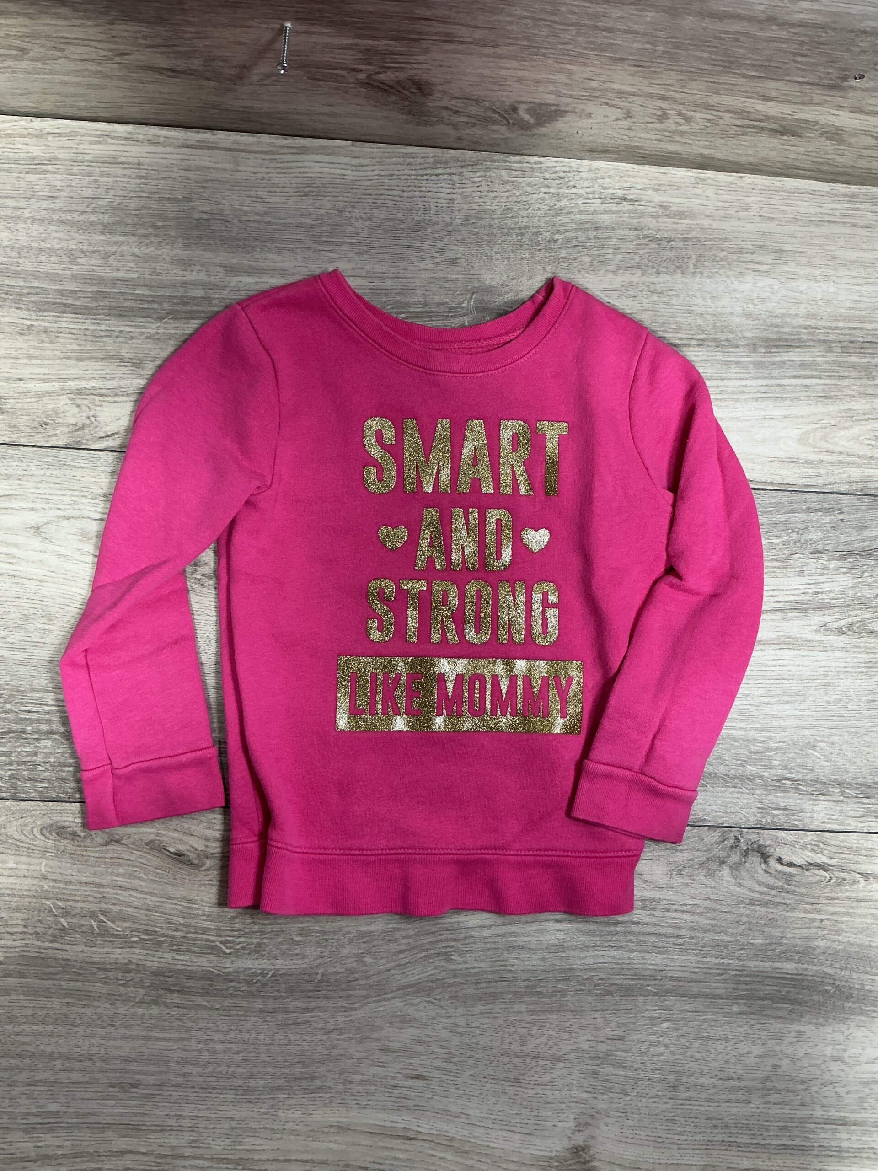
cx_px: 439
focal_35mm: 29
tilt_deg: -83.6
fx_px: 981
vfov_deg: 61.7
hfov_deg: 48.2
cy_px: 586
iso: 64
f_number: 1.8
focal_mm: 3
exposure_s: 1/50
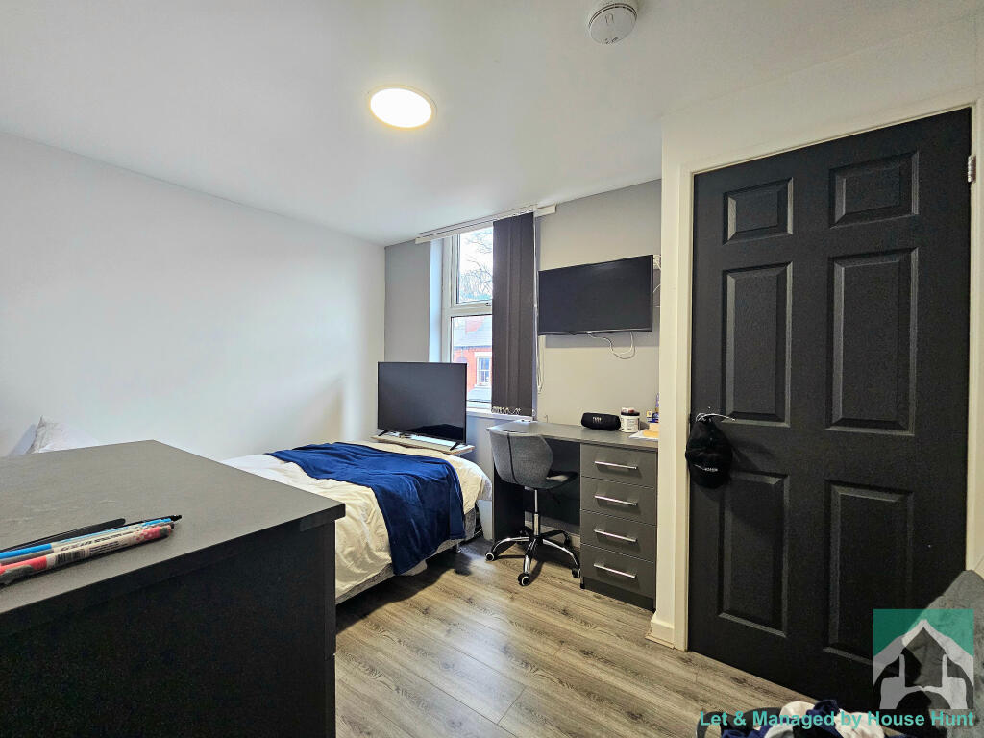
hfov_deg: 106.2
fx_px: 370
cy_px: 369
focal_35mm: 13
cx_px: 492
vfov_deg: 89.9
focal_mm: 2.2
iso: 160
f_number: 2.2
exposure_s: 1/50
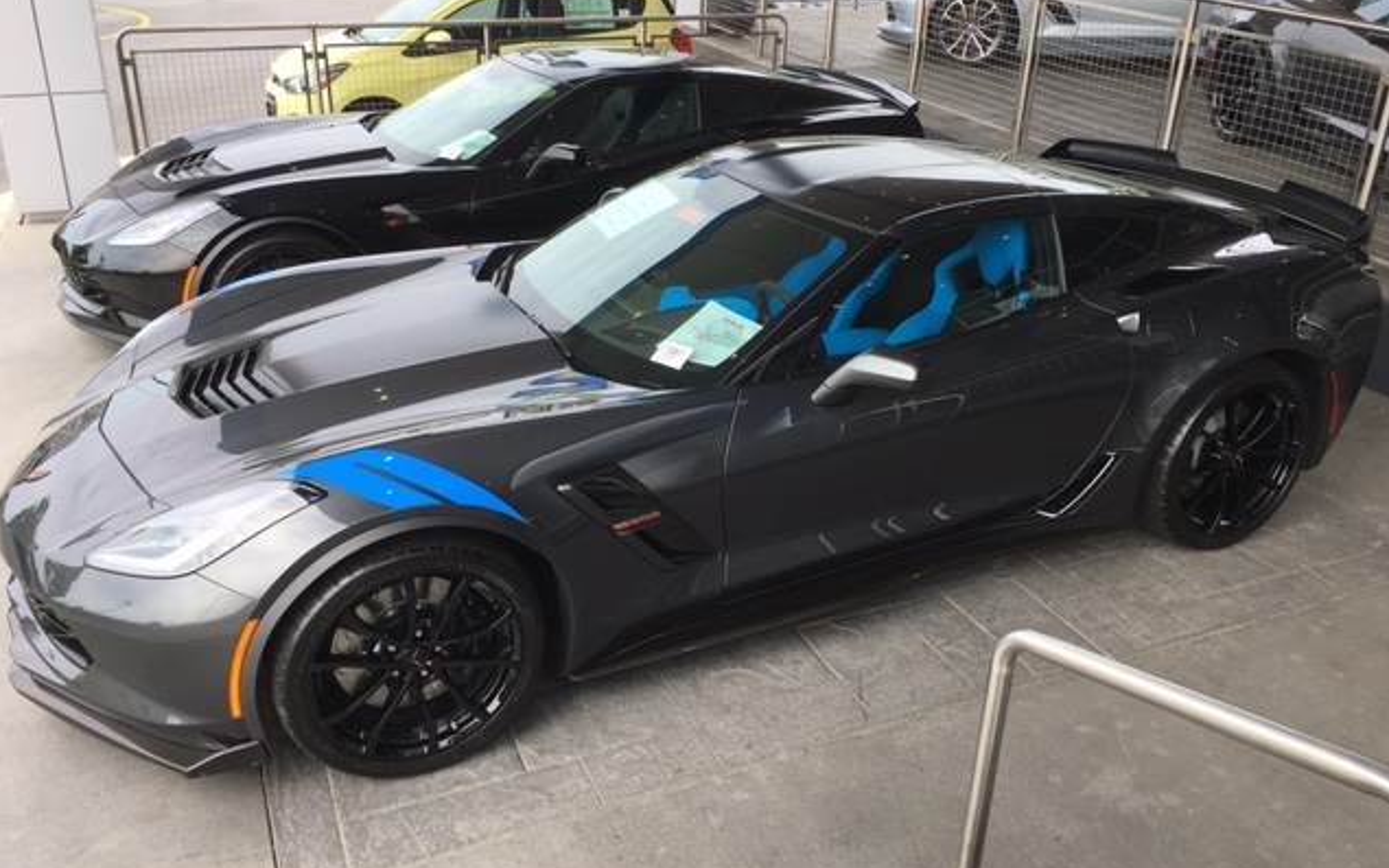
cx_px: 696
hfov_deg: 61.2
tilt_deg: -23.5
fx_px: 1174
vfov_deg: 40.6
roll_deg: -1.7
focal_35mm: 31
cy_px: 407
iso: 25
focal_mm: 4.15
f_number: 2.2
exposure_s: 1/403
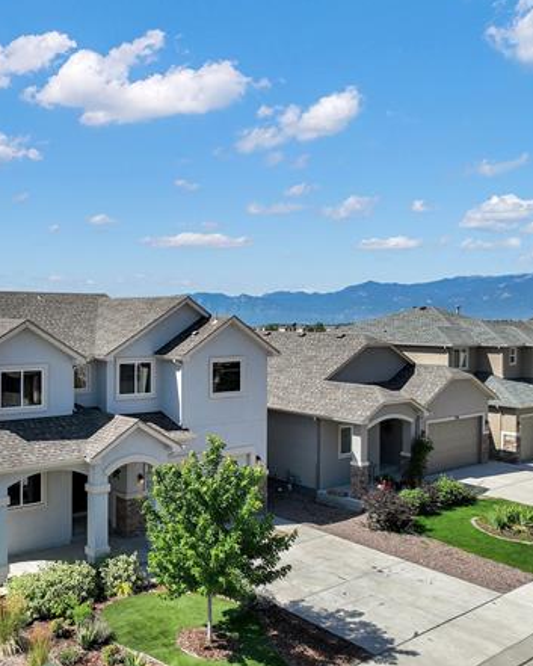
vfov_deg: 52.8
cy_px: 330
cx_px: 109
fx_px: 670
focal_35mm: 34
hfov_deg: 41.6
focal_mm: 12.29
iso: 110
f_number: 2.8
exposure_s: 1/2000
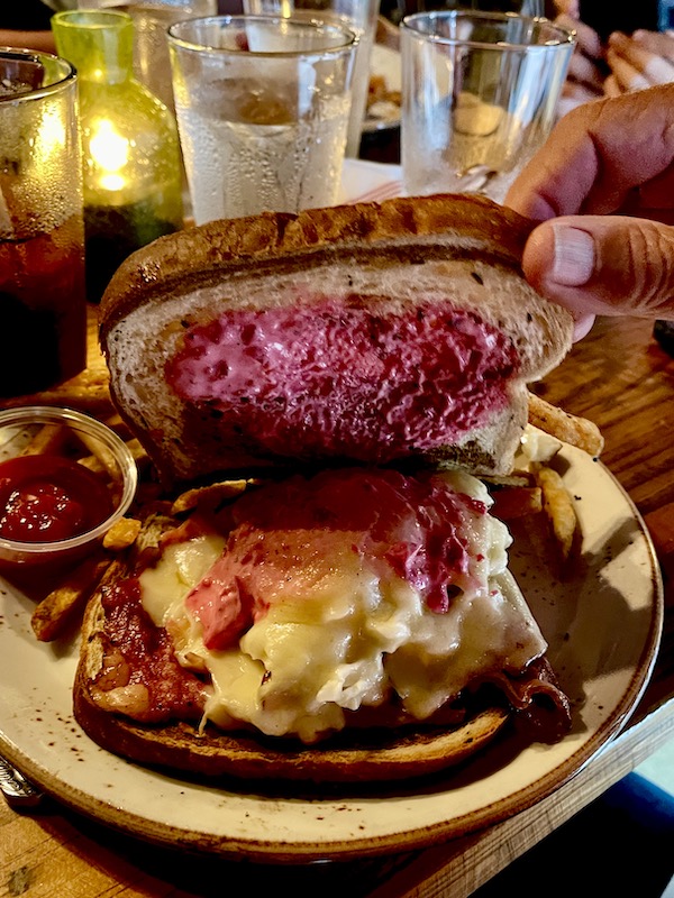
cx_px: 337
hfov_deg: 53.1
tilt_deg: -35.7
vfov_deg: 67.3
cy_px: 449
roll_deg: +7.7
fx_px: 675
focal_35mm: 26
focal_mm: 5.1
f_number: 1.6
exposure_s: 1/24
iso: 1000
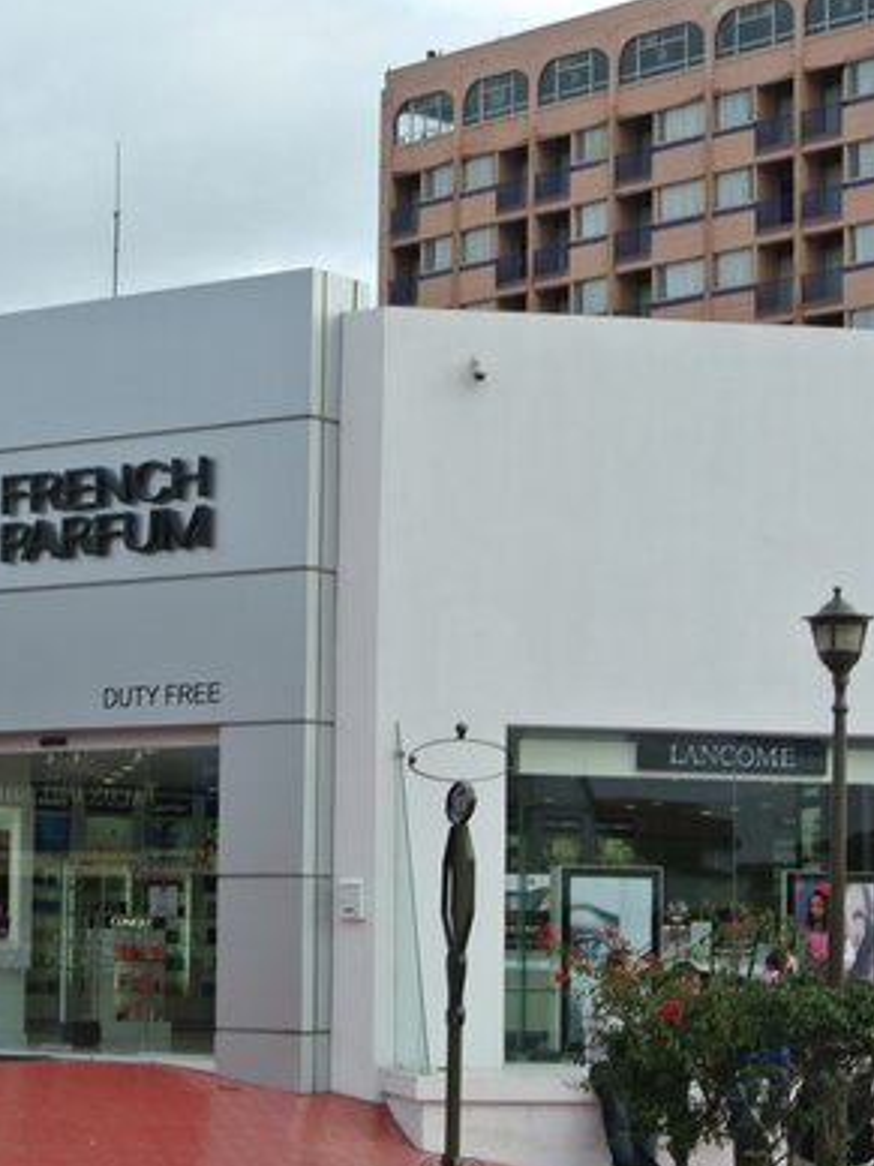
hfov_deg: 16.6
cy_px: 631
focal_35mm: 89
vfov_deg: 22.0
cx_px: 306
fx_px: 2996
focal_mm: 21.1
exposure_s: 1/250
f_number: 5
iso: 100
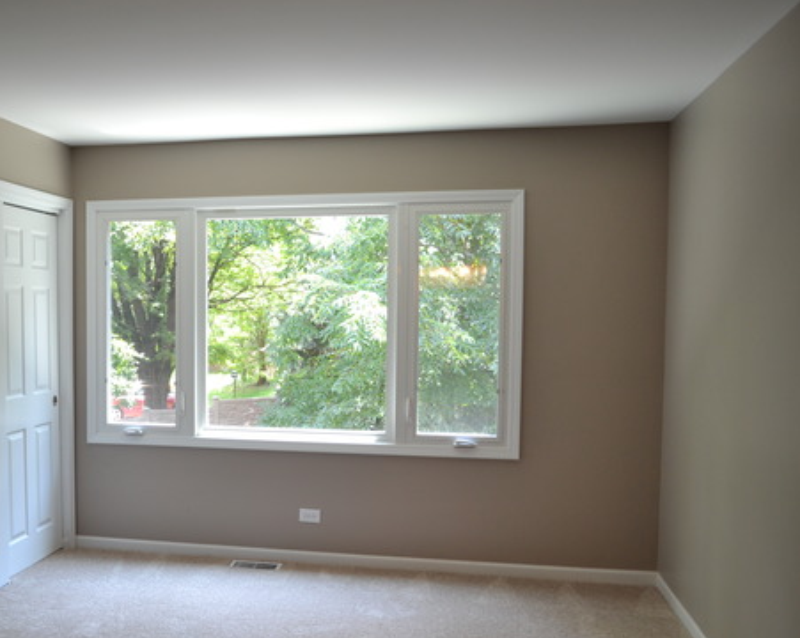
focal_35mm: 36
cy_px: 355
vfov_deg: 41.0
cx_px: 241
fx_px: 852
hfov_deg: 49.1
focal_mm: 18
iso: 400
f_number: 4
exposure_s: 1/60
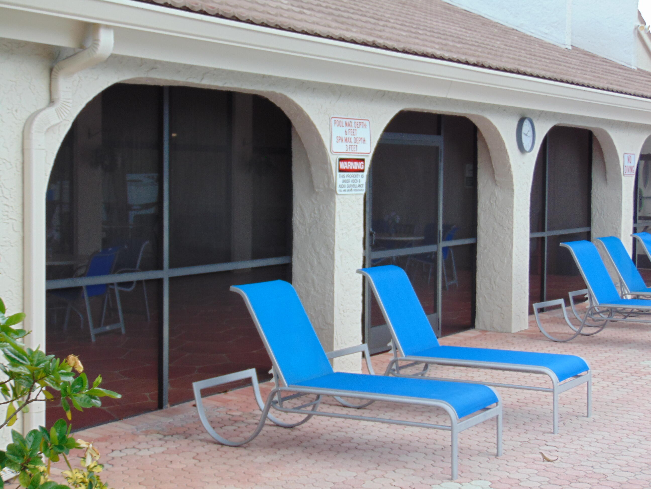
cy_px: 244
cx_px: 326
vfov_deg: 24.4
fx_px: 1128
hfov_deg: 32.2
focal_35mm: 60
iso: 80
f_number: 3.6
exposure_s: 1/200
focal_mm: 10.8
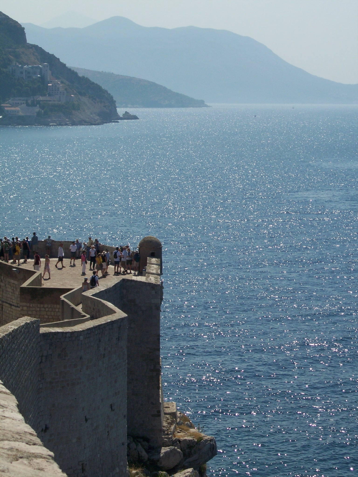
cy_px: 238
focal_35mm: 117
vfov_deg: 16.8
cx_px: 179
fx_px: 1613
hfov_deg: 12.7
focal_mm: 24
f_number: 6.7
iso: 100
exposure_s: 1/750
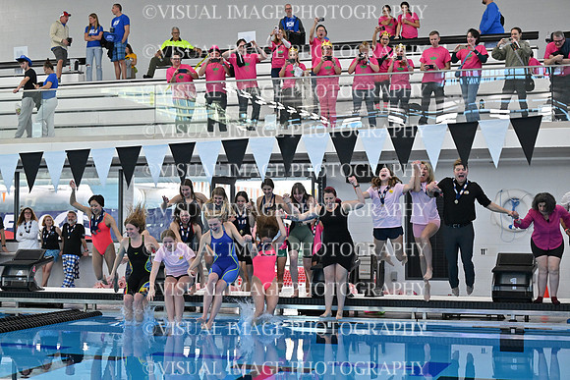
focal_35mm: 70
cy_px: 190
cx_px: 285
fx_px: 1109
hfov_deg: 28.8
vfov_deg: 19.5
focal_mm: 70
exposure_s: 1/1250
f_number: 4
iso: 3200
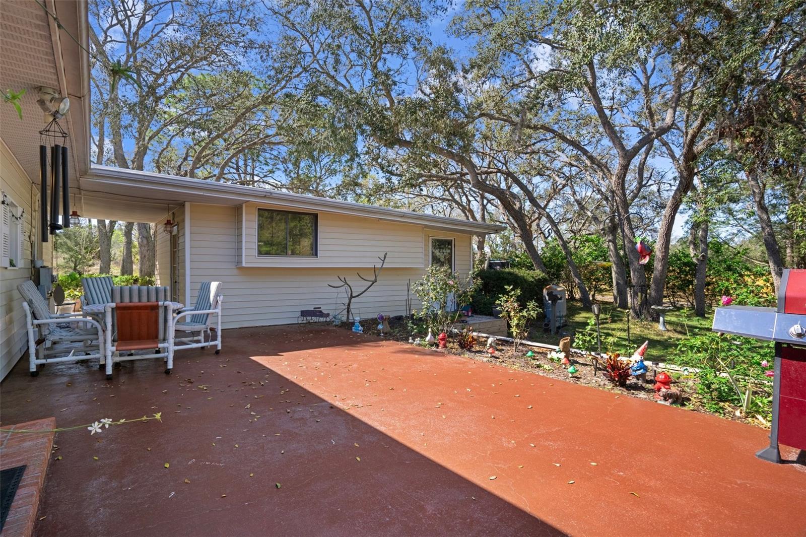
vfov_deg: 70.4
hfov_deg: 93.3
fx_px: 381
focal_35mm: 17
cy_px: 268
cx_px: 403
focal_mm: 17
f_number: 9
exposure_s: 1/160
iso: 320
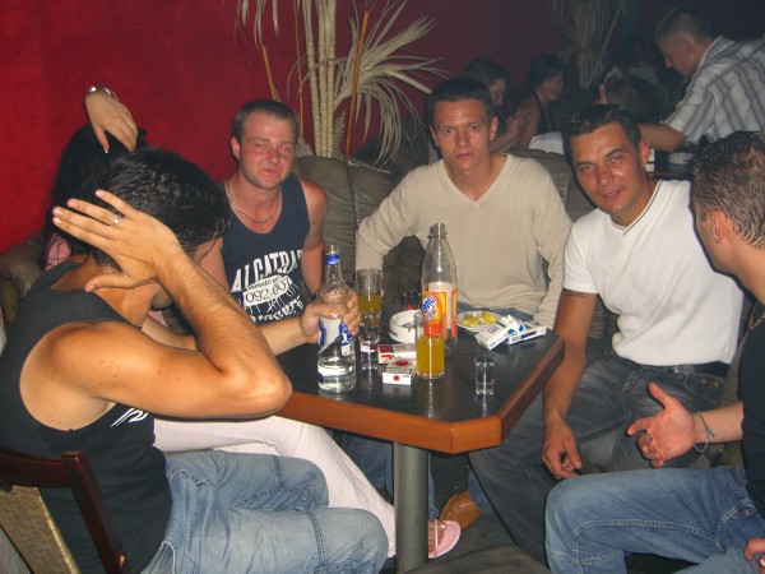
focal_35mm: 38
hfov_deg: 49.0
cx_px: 382
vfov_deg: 37.7
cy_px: 287
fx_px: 840
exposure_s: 1/60
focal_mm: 7.9
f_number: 2.8
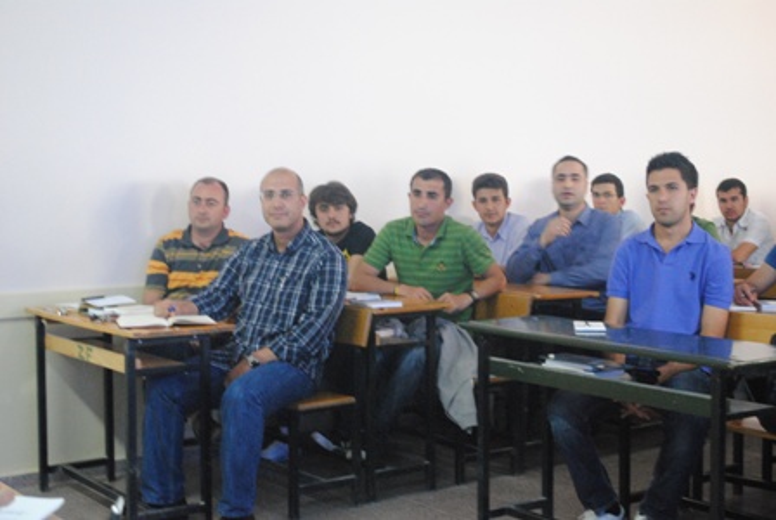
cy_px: 260
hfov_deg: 35.0
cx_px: 388
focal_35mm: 57
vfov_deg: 23.9
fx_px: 1230
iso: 1600
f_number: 5
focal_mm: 38
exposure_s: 1/30
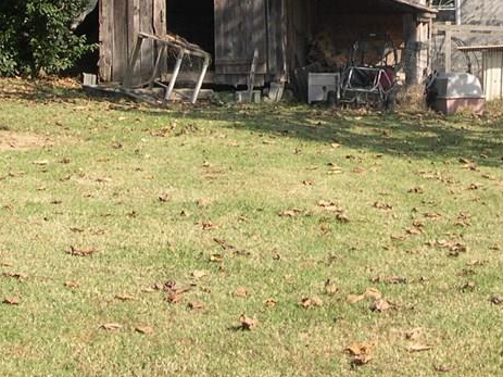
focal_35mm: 84
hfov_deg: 23.1
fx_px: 1220
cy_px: -37
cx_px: 367
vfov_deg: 17.0
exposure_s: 1/98.7
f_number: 7.6
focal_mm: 8
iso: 100
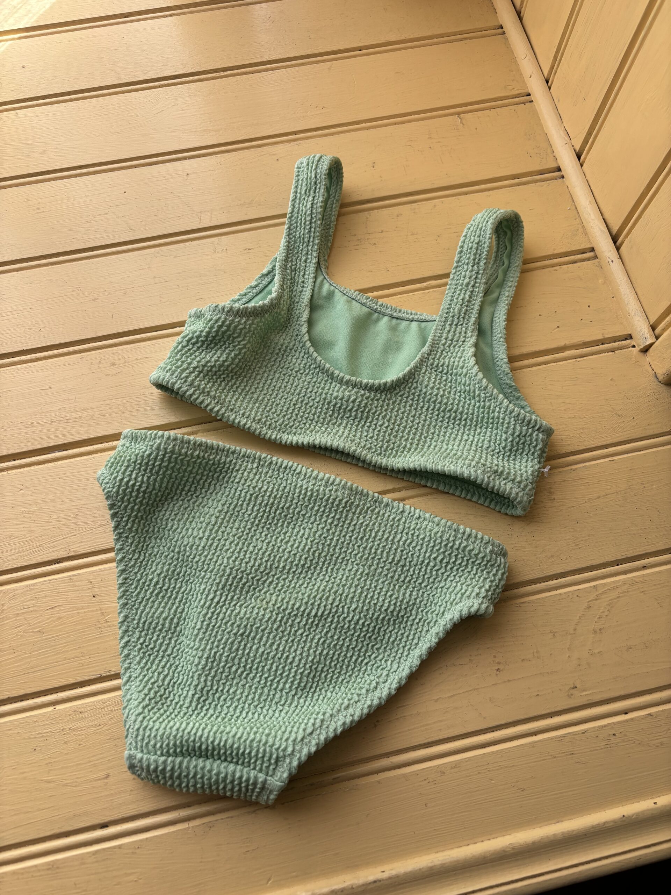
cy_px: 448
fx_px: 672
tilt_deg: -71.5
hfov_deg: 53.1
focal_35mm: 26
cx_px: 336
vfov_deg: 67.3
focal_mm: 5.96
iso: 50
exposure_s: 1/458
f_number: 1.6
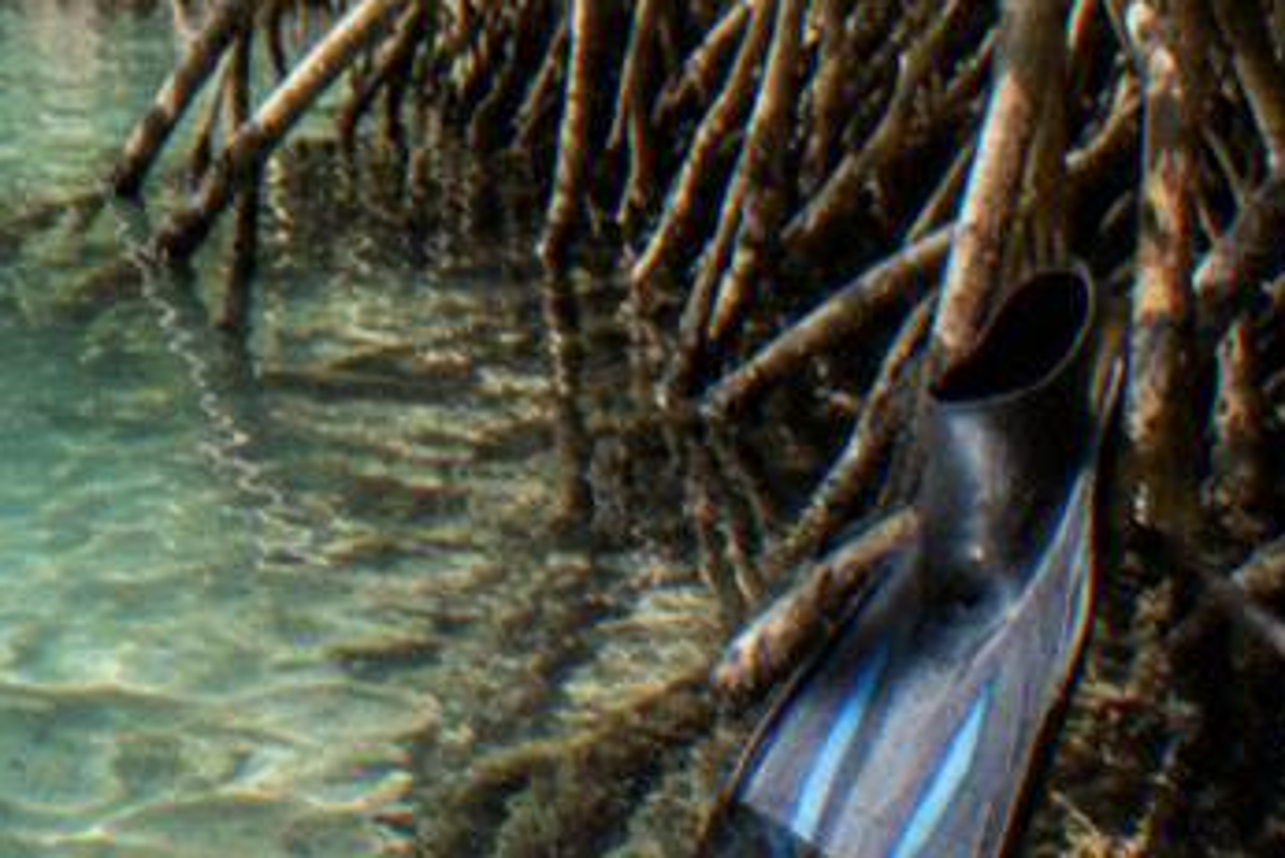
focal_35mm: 101
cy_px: 316
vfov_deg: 13.6
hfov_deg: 19.6
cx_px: 11
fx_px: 3606
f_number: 7.1
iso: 500
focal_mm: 35
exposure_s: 1/500
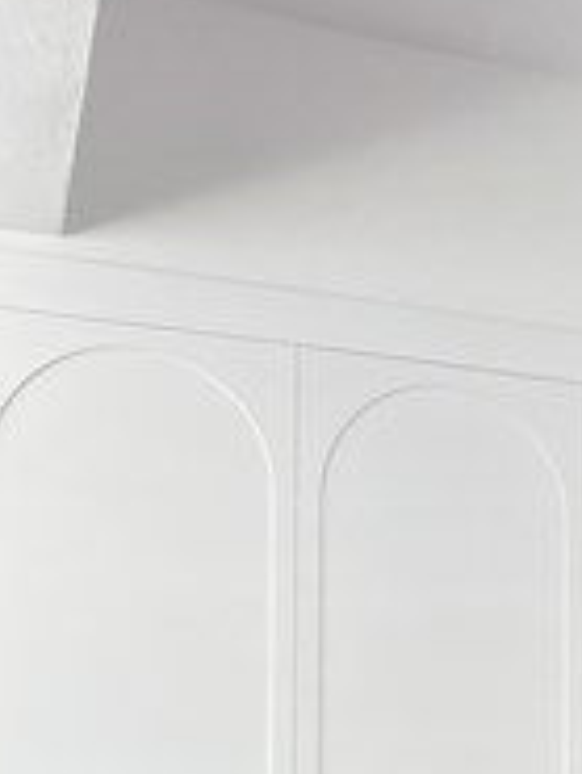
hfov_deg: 19.8
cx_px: 733
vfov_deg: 24.1
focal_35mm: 69
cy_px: 1052
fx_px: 1545
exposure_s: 1/796
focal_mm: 6.76
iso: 250
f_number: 1.78
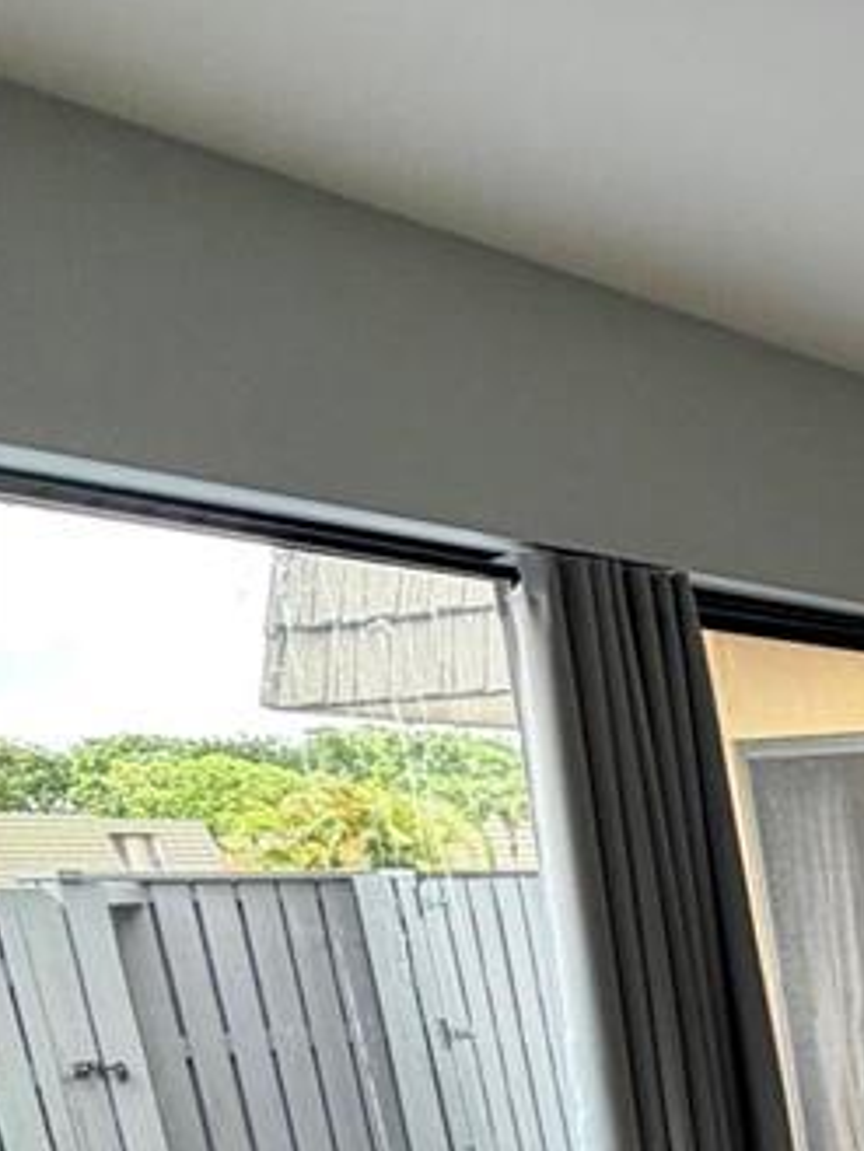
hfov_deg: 20.4
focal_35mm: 51
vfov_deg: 31.1
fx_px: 1696
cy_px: 1406
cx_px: 1553
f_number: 2.2
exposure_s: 1/120
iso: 80
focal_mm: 2.22
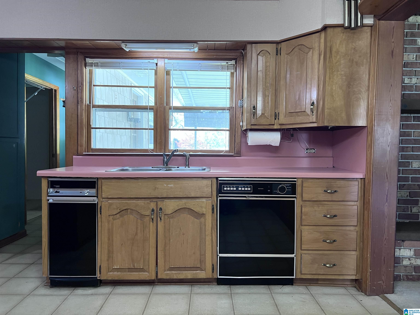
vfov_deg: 53.1
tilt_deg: -2.2
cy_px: 158
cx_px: 210
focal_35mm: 26
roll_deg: -0.2
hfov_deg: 67.3
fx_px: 315
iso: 250
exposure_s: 1/60
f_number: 1.5
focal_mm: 5.7
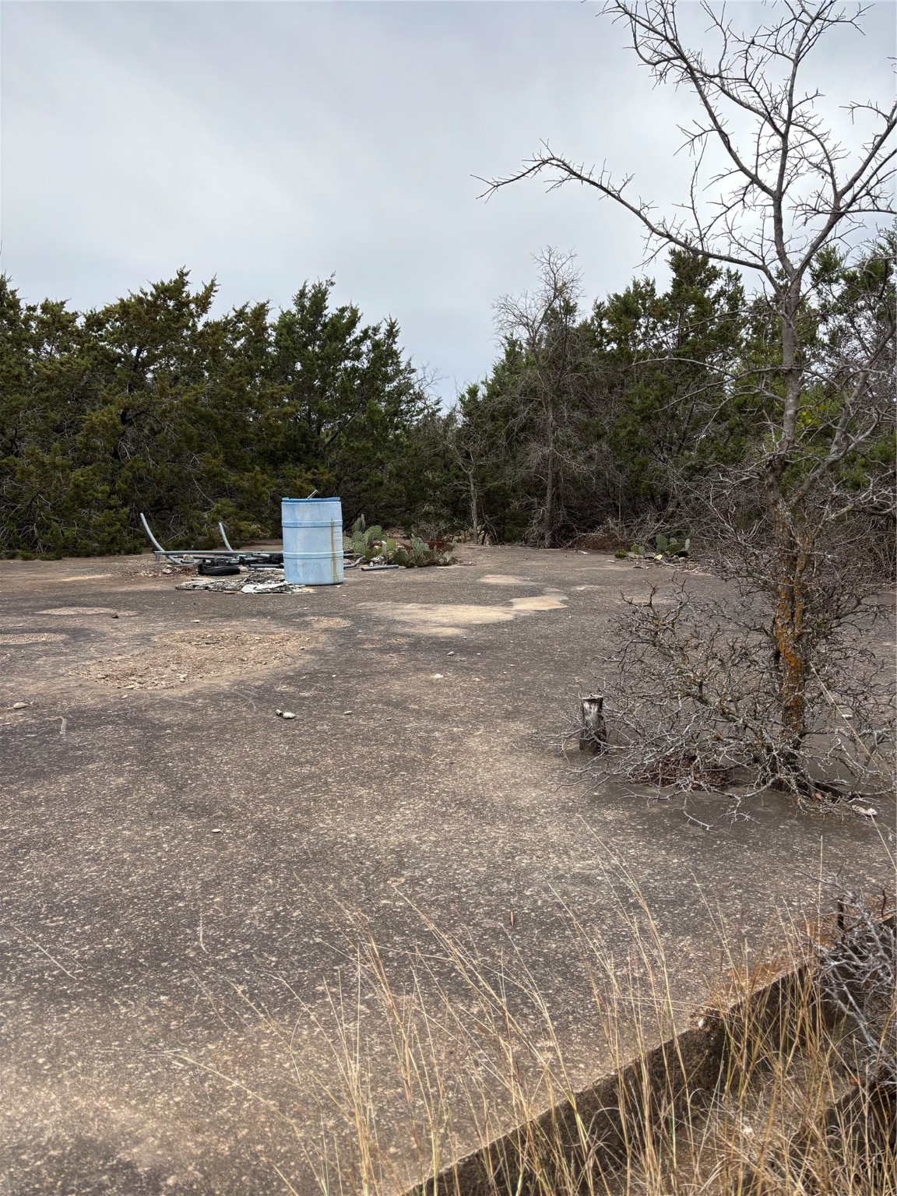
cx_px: 448
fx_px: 898
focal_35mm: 26
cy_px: 598
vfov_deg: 67.3
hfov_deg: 53.1
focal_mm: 5.96
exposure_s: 1/1164
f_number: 1.6
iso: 50
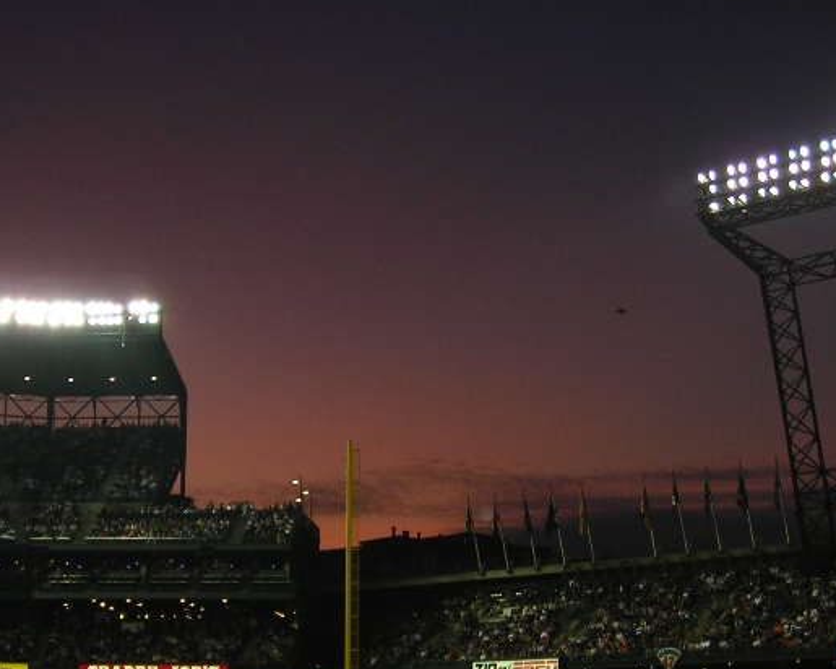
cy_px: 490
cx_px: 393
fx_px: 1781
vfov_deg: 21.1
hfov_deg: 26.4
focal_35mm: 72
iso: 81
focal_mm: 6.3
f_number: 3.2
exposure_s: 1/60.1
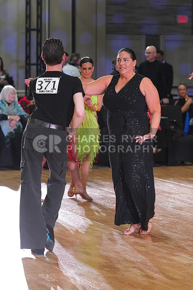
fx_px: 1125
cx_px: 96
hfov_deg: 9.8
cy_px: 145
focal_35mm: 140
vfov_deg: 14.7
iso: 2500
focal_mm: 140
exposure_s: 1/200
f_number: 5
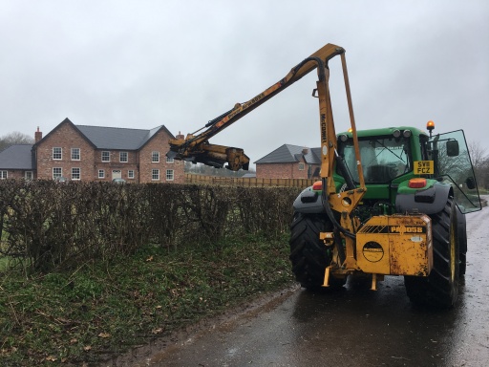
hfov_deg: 61.7
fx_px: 410
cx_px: 244
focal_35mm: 29
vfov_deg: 48.2
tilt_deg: +1.8
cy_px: 184
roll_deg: +0.5
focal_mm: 4.15
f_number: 2.2
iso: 25
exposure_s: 1/663
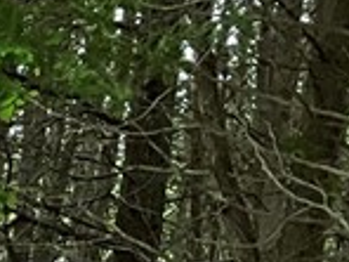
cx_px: -658
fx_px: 2026
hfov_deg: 8.4
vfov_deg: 6.7
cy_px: 798
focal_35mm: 201
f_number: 1.8
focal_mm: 3
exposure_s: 1/122
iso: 20
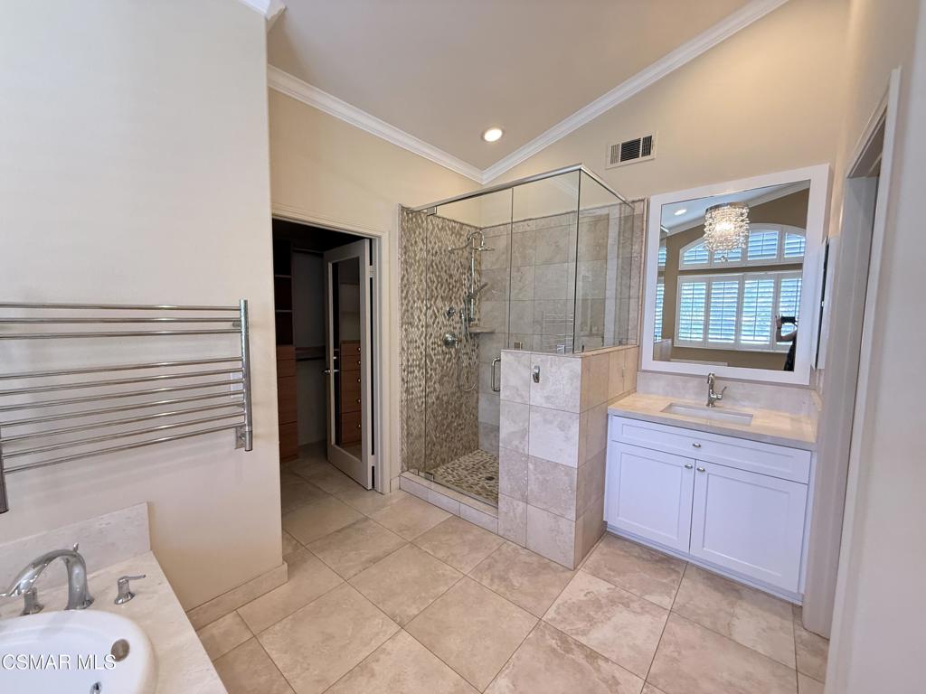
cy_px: 347
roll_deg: -0.6
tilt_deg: -4.3
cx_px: 463
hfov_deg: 102.1
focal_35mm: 14
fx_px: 375
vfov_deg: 85.7
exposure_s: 1/60
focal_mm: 2.22
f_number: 2.2
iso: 320
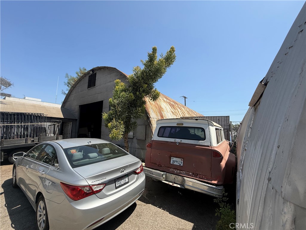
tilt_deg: +9.5
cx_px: 153
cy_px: 115
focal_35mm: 14
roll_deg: -3.3
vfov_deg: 85.7
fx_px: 124
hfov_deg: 102.1
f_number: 2.2
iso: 50
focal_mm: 2.22
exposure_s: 1/1497
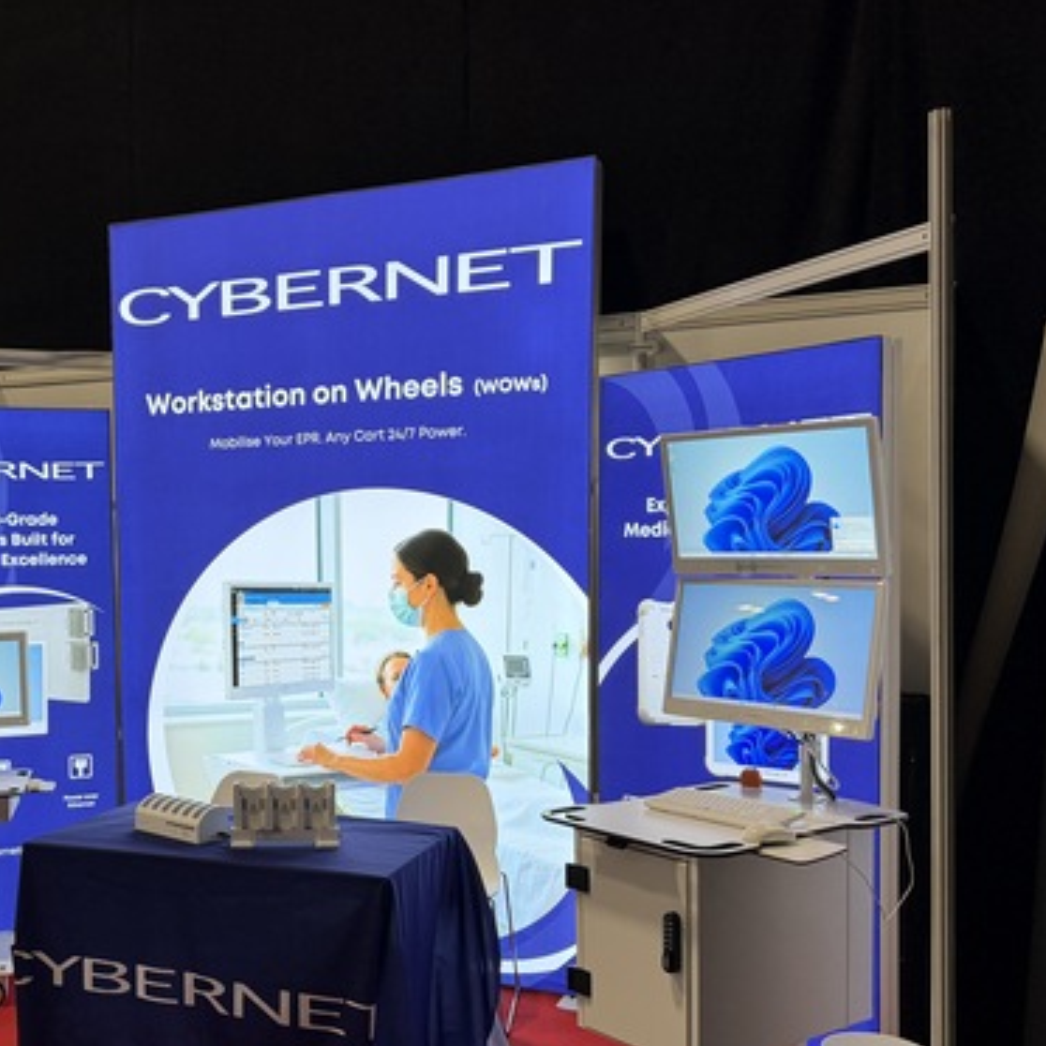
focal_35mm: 38
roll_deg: +1.2
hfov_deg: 42.5
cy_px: 624
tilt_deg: -3.8
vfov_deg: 43.7
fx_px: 1299
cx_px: 260
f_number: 1.78
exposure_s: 1/90
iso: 200
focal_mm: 6.76
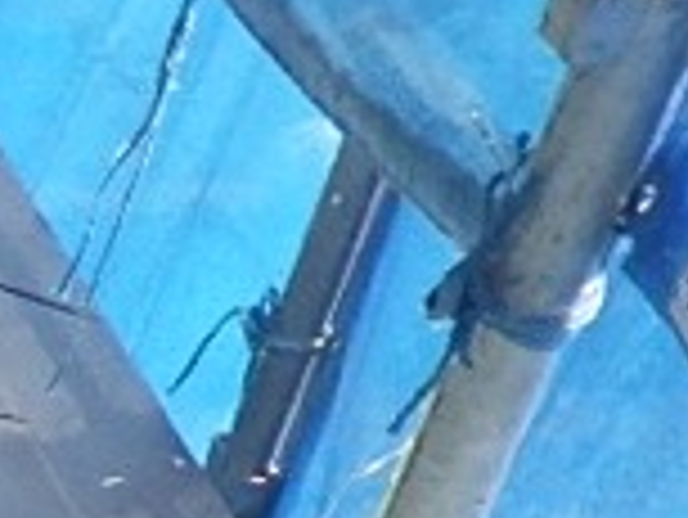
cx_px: -1956
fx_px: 4356
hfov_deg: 7.1
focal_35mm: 219
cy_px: 1365
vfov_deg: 6.4
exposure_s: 1/320
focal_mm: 5
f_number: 4.2
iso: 250
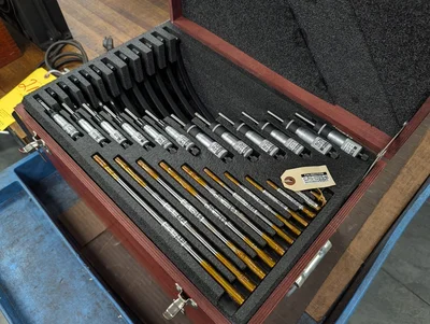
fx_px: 298
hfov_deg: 71.5
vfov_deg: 56.9
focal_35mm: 24
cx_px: 215
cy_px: 162
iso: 250
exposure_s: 1/120
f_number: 1.68
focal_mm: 6.9
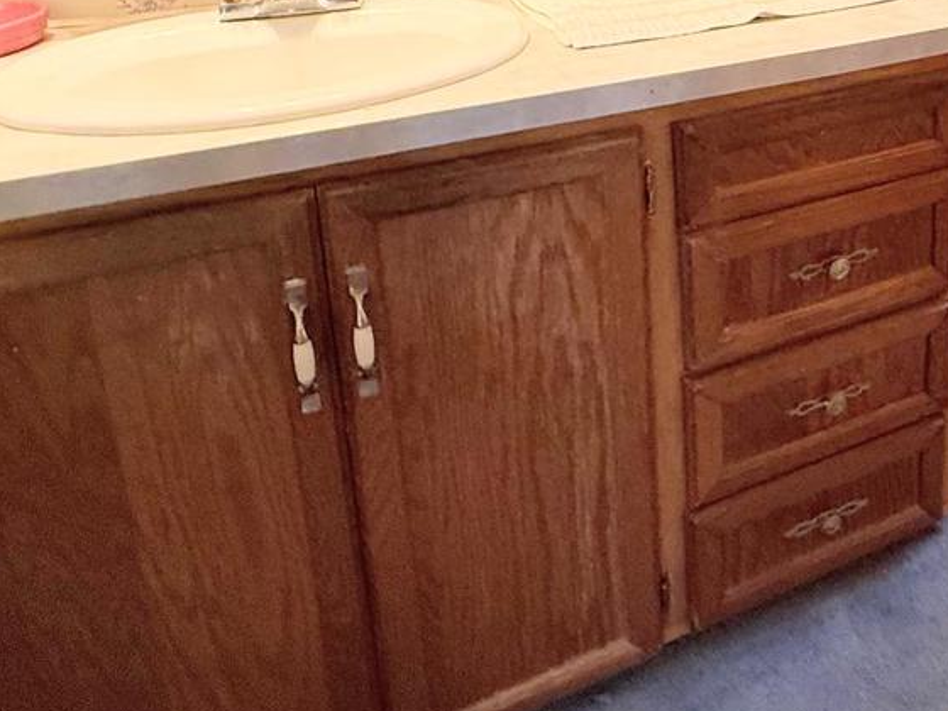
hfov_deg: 46.2
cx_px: 862
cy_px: -3
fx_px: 986
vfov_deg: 35.7
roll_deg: -0.2
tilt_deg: -15.5
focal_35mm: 36
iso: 320
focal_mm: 2.22
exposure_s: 1/60
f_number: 2.2
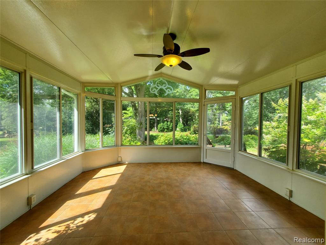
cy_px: 122
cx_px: 163
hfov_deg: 106.2
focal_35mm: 13
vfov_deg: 89.9
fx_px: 122
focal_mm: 1.8
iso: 50
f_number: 2.2
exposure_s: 1/154
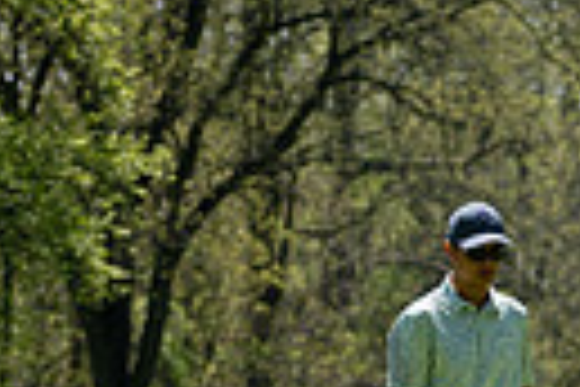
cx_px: 962
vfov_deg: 3.5
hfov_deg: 5.3
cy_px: 529
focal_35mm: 387
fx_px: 6235
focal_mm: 86
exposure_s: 1/1250
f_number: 3.5
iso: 100
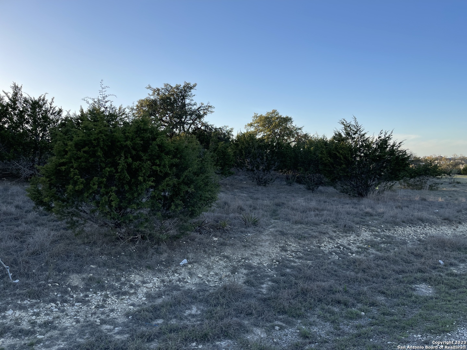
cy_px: 175
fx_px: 351
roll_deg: +1.9
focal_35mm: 26
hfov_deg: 67.3
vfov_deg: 53.1
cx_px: 234
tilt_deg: -2.7
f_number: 1.6
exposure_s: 1/1403
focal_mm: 5.1
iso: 32
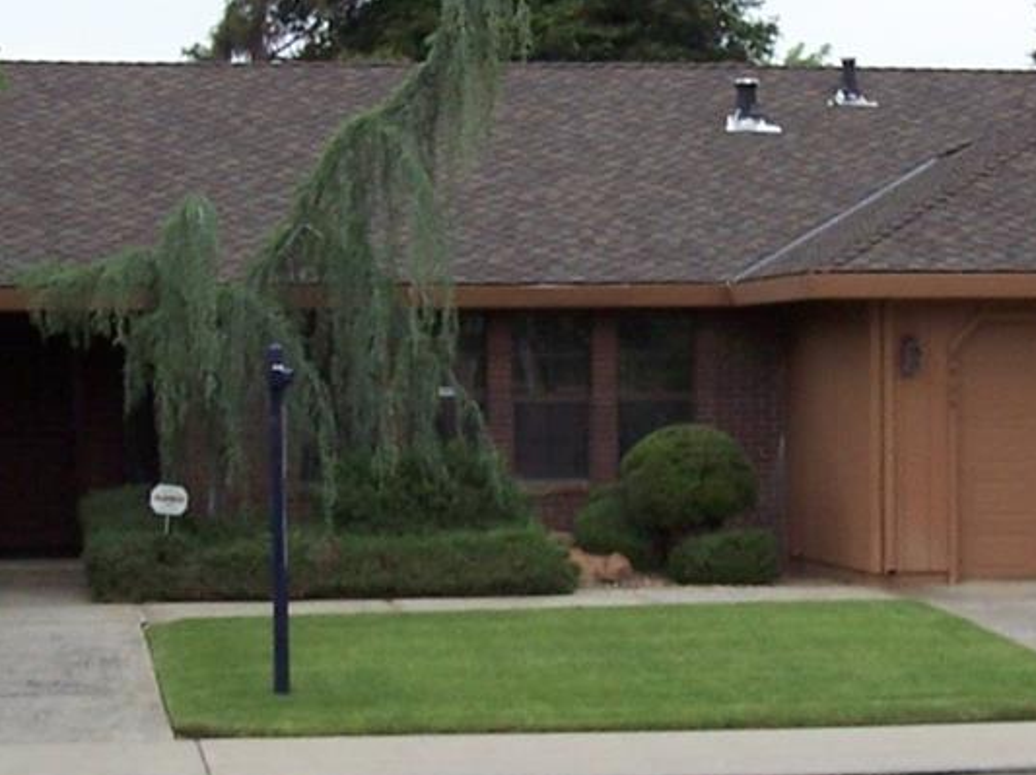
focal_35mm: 107
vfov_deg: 13.8
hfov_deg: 18.4
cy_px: 373
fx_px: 3200
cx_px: 616
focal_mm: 6.3
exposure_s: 1/750
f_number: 2.8
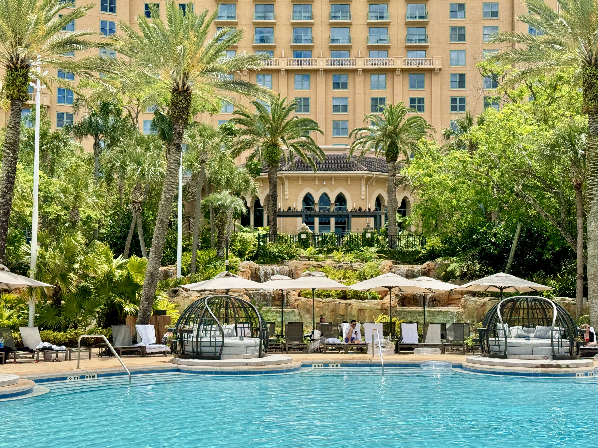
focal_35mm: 48
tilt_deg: +3.6
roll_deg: +0.1
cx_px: 299
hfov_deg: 39.7
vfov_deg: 30.3
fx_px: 829
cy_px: 224
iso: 64
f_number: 1.78
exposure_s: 1/4310
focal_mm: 6.76
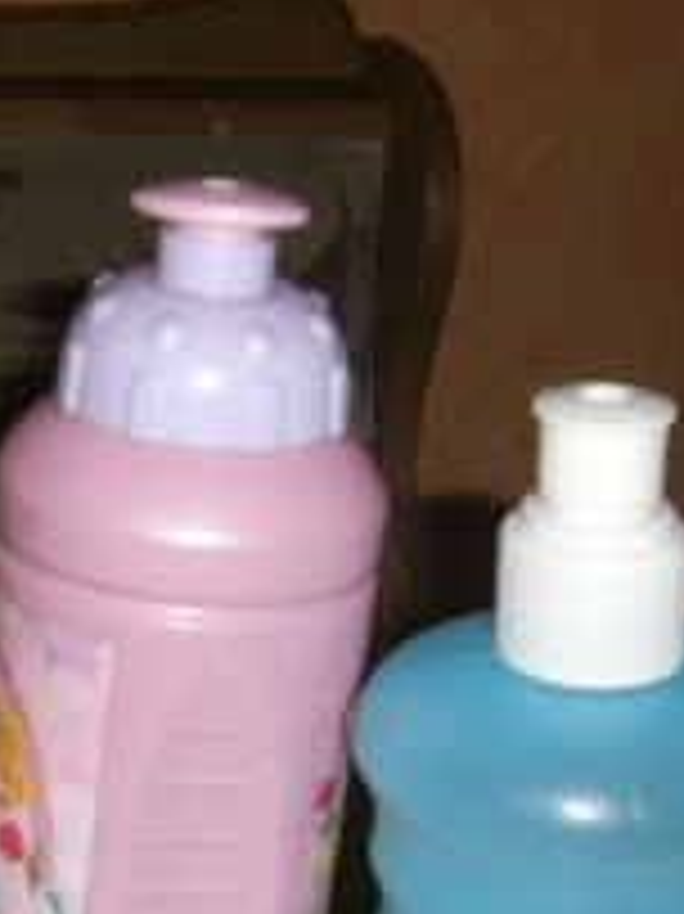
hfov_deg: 14.1
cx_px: 0
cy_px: 849
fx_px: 2717
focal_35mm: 103
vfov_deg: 18.7
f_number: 2.7
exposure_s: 1/60
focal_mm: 6.2
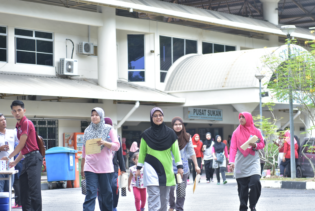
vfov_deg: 13.1
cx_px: 158
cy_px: 106
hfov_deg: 19.4
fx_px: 919
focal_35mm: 105
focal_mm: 70
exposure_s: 1/500
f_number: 2.8
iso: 400
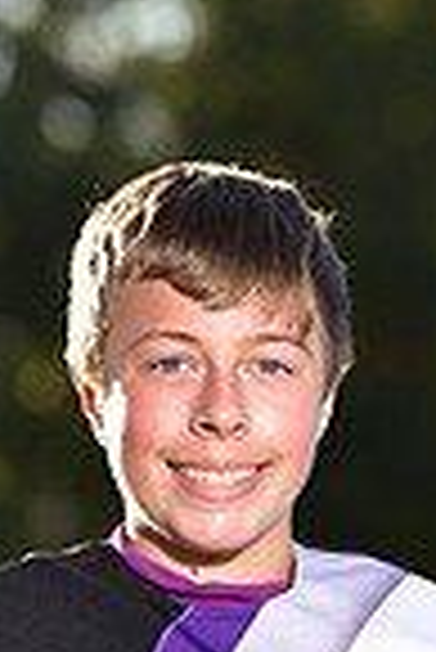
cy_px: 832
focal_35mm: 801
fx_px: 14516
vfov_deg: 2.6
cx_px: 218
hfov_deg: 1.7
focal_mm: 200
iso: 100
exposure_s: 1/200
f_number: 5.6
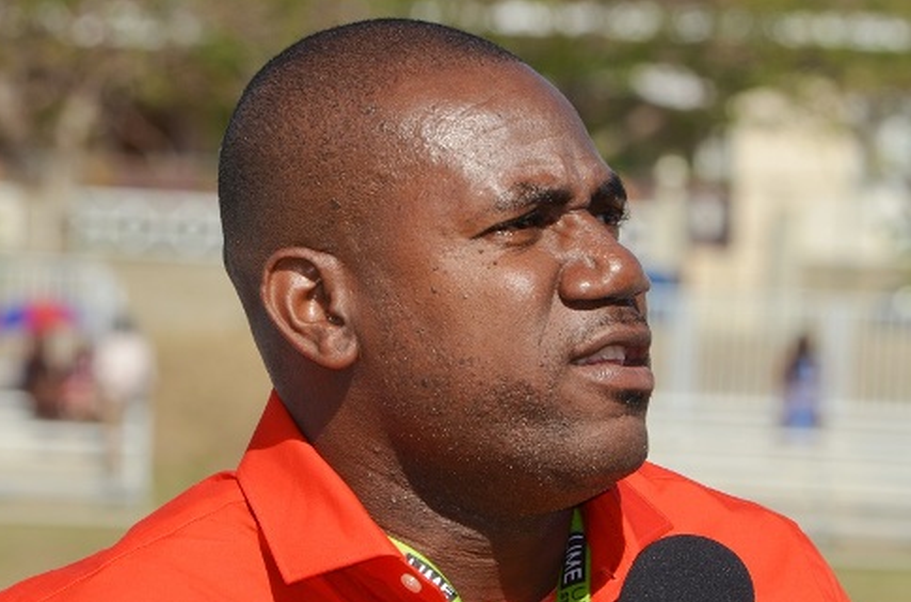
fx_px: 13528
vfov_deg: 2.6
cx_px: 550
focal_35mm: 536
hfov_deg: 3.9
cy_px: 306
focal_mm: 270
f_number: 20
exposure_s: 1/200
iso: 200
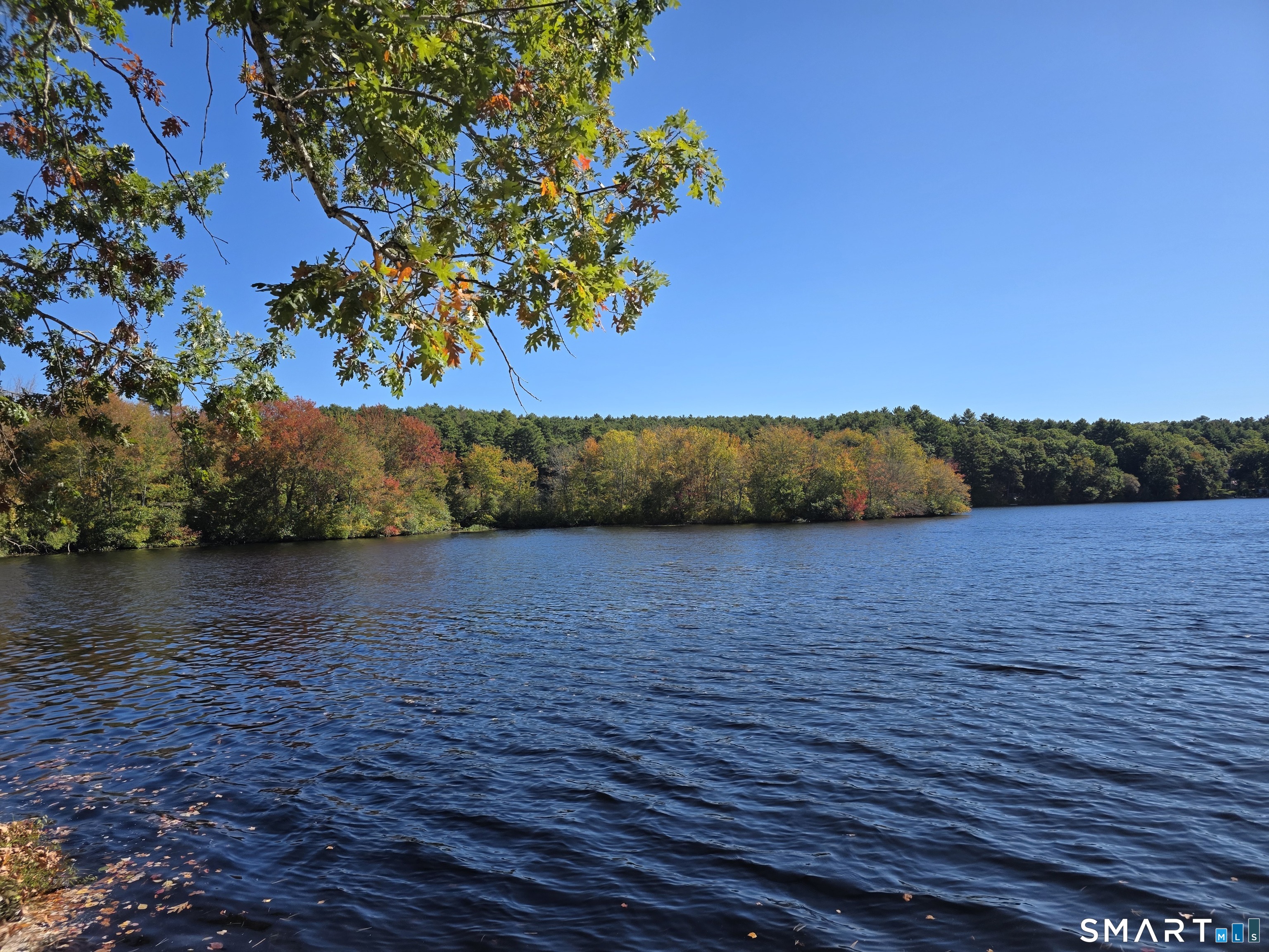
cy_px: 476
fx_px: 843
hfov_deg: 73.9
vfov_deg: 58.9
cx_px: 634
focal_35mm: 23
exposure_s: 1/4539
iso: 80
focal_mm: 6.3
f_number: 1.7
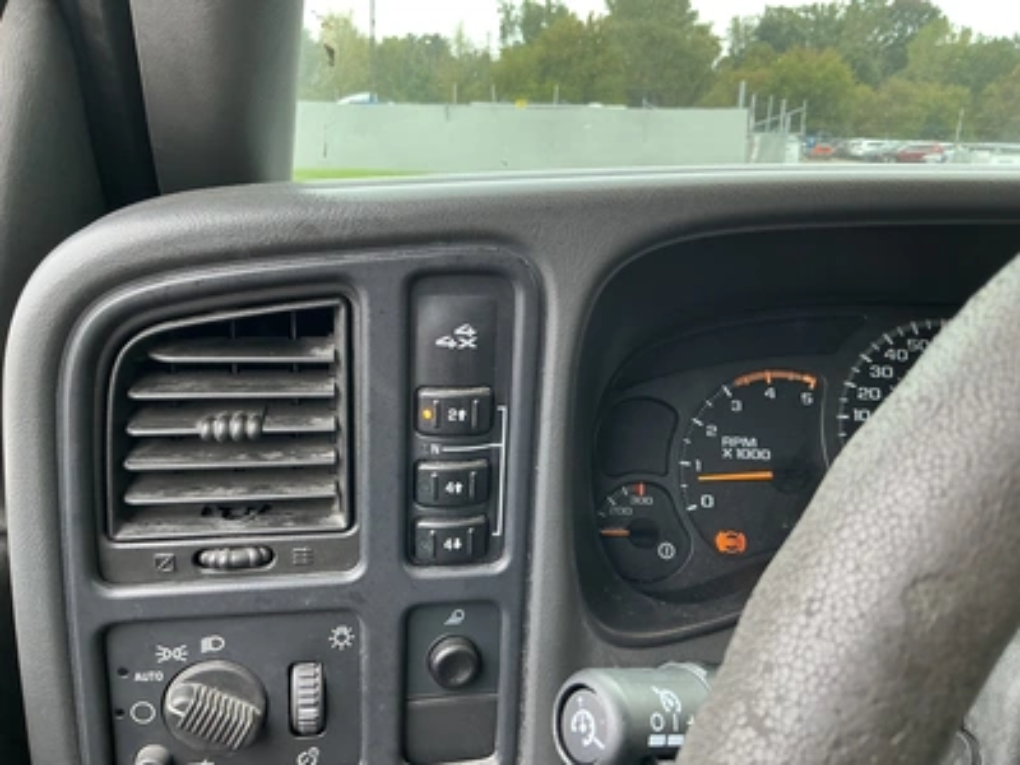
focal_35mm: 28
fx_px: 825
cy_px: 382
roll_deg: -2.0
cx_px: 510
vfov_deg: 49.7
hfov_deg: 63.4
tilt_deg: -16.9
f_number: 1.8
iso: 64
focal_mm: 3
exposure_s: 1/116
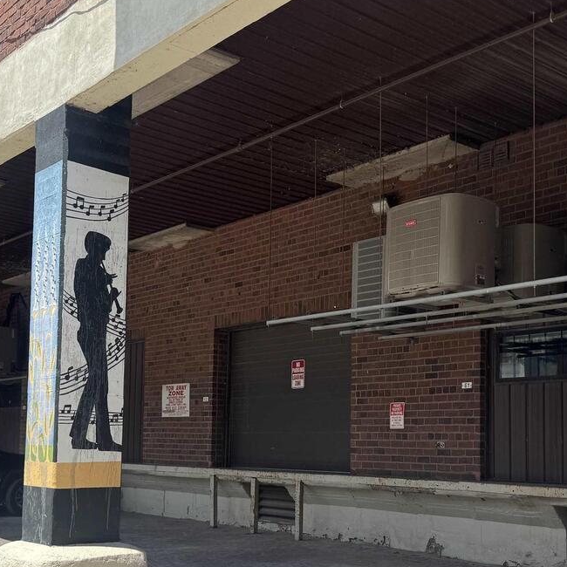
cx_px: 256
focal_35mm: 47
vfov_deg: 35.6
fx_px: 871
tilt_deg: +3.6
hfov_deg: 36.0
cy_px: 389
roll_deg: -1.4
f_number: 1.78
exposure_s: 1/3247
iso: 80
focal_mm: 6.76
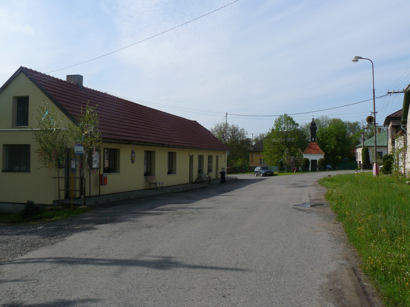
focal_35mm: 36
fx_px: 426
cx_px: 205
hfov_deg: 51.4
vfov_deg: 39.7
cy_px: 154
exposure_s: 1/400
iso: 100
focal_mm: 6
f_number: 6.3
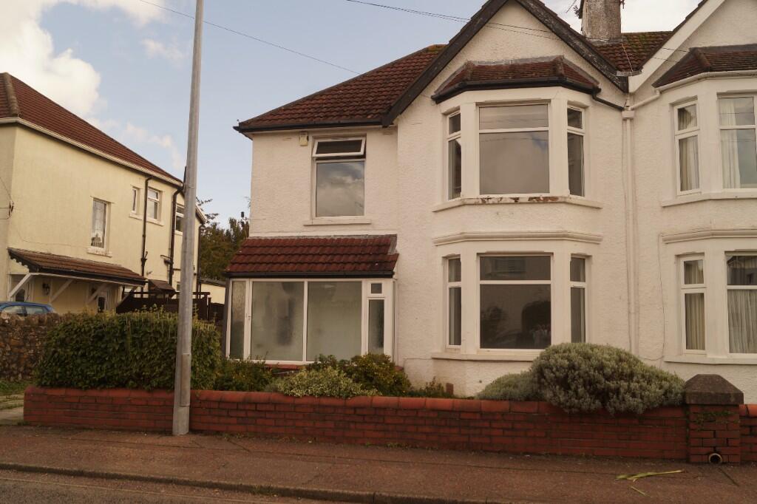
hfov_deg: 57.2
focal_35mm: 33
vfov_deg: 39.9
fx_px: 694
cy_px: 252
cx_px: 378
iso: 100
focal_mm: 22
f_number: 8
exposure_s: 1/250
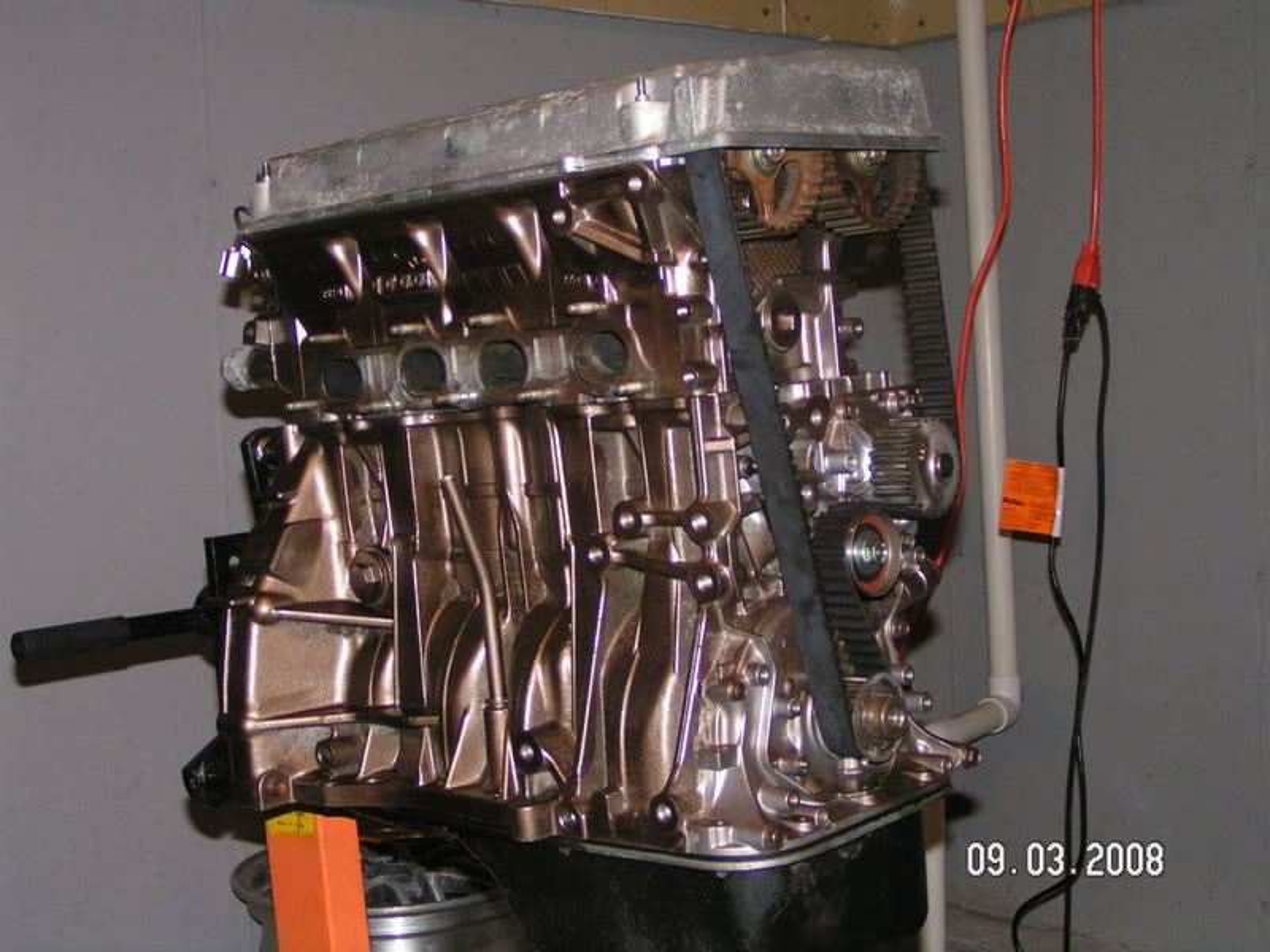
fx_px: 1908
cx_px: 635
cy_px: 476
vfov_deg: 28.0
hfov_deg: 36.8
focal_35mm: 52
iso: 200
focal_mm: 8
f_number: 3.2
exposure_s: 1/60
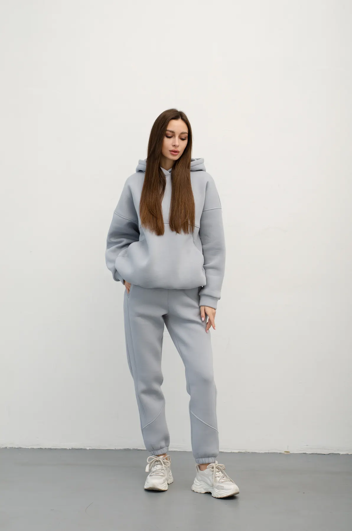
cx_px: 176
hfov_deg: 18.1
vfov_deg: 27.0
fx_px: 1105
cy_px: 266
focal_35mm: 75
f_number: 4
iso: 125
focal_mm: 50
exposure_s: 1/200
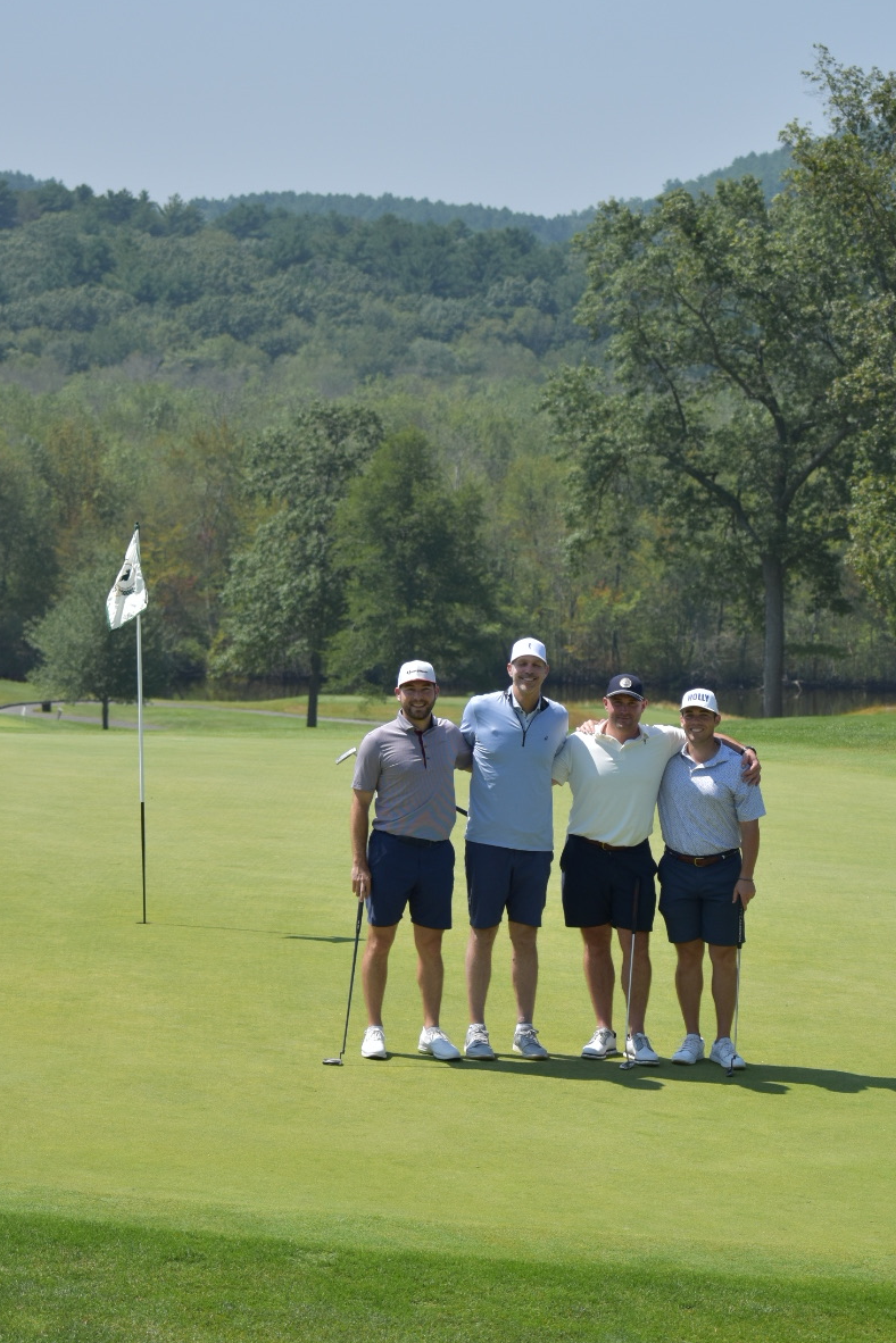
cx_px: 528
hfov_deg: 9.3
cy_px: 706
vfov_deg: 13.9
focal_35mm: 148
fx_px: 5525
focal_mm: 72
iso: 200
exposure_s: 1/1250
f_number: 5.6
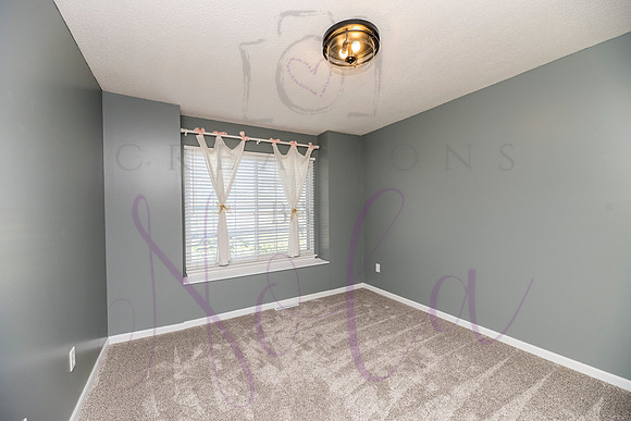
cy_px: 210
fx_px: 245
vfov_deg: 81.2
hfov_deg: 104.2
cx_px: 316
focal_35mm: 14
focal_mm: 14
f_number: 5.6
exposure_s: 1/320
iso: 800
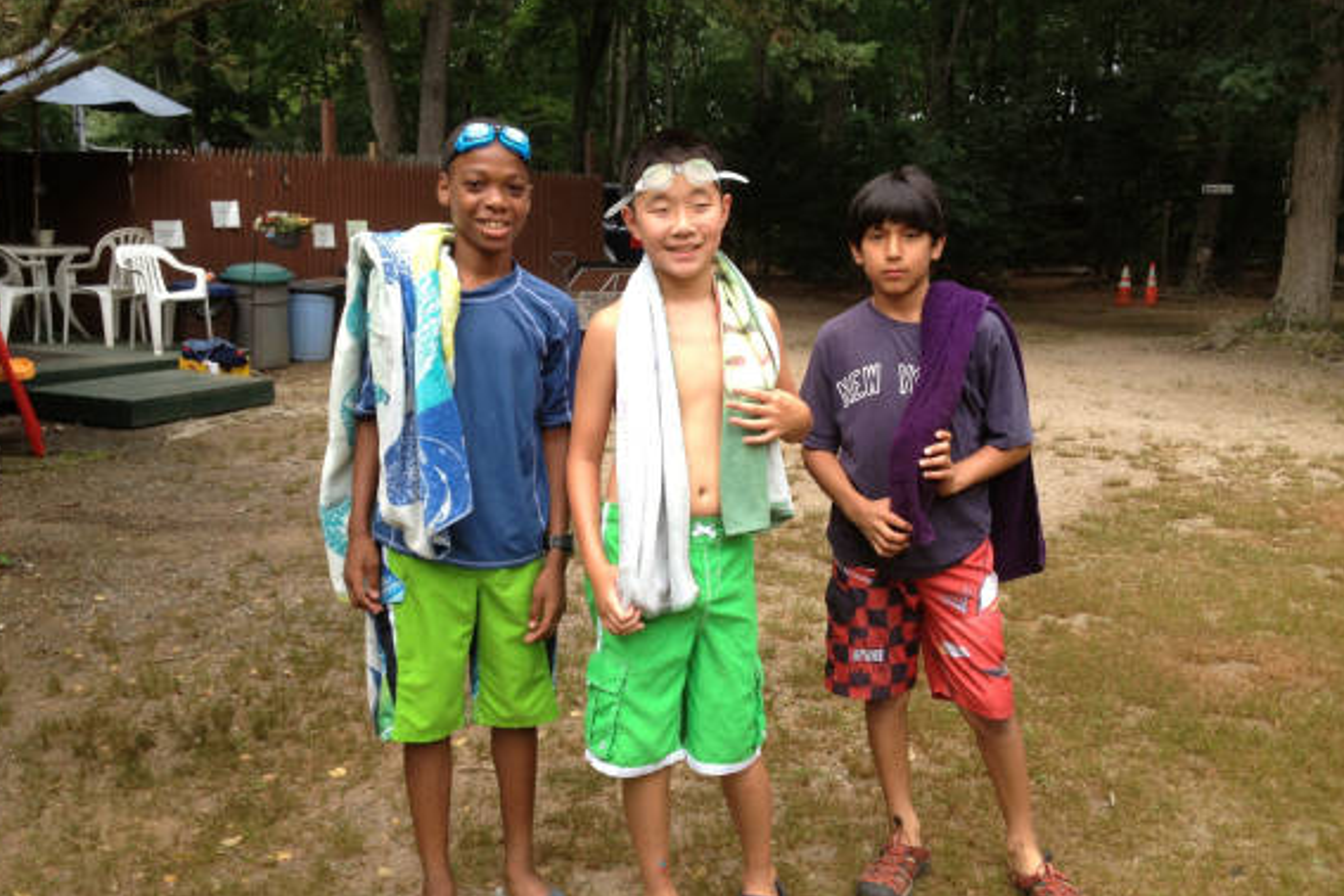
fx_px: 1381
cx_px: 666
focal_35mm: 37
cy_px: 465
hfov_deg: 51.9
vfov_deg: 35.9
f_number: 2.4
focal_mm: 4.28
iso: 50
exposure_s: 1/172
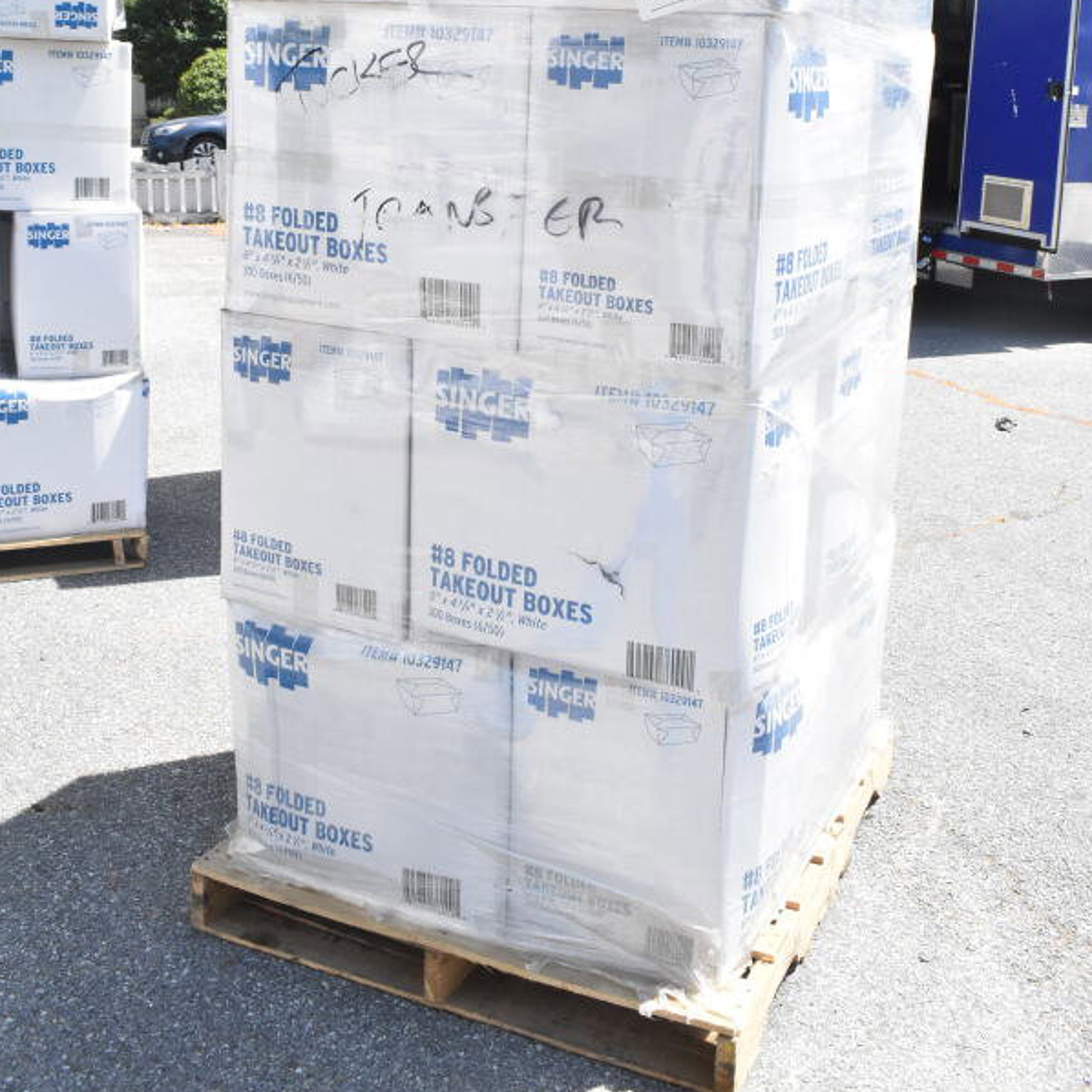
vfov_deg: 41.5
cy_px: 267
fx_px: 1392
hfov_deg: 42.8
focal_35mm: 39
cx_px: 539
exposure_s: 1/640
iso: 1600
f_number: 13
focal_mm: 20
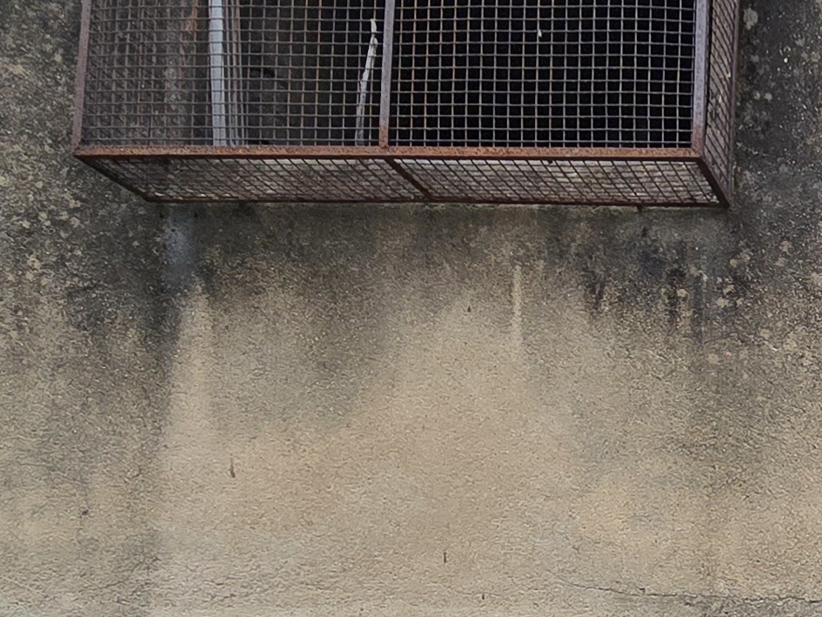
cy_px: 708
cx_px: 1009
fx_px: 1306
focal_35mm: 55
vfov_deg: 24.5
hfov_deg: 29.5
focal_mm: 2.2
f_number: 2.2
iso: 50
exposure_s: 1/617
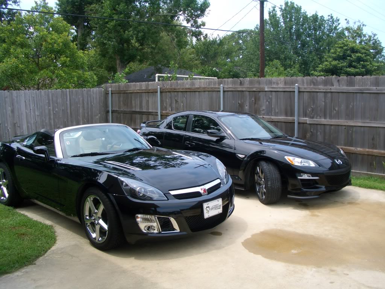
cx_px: 192
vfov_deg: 40.7
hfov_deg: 52.6
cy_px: 144
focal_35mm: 35
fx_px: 389
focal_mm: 5.8
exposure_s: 1/200
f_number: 4.3
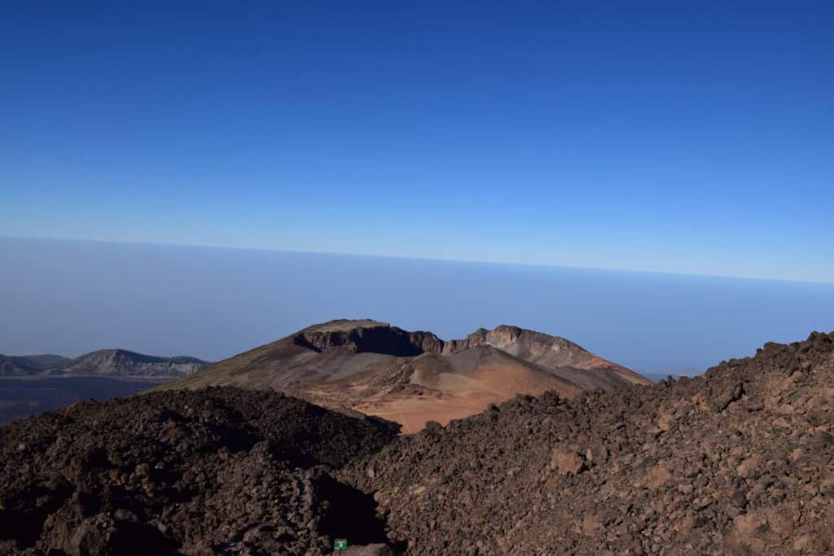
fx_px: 695
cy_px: 278
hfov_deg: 61.9
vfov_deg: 43.6
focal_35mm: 30
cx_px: 417
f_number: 14
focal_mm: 20
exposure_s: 1/500
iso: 200
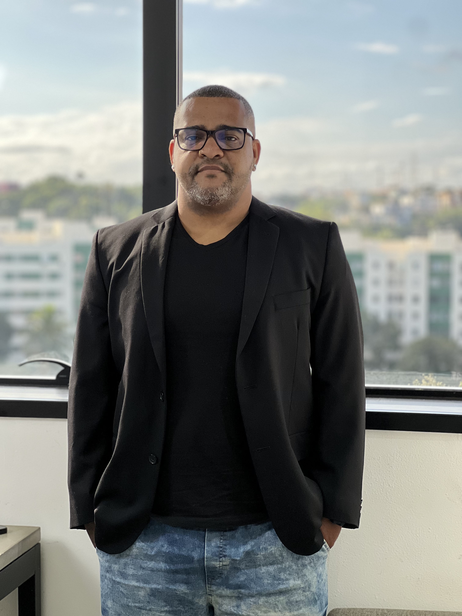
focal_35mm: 77
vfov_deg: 25.3
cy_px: 308
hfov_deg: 19.1
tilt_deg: -2.7
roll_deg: -0.3
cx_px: 231
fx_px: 1370
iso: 125
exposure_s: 1/120
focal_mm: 9
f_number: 2.8
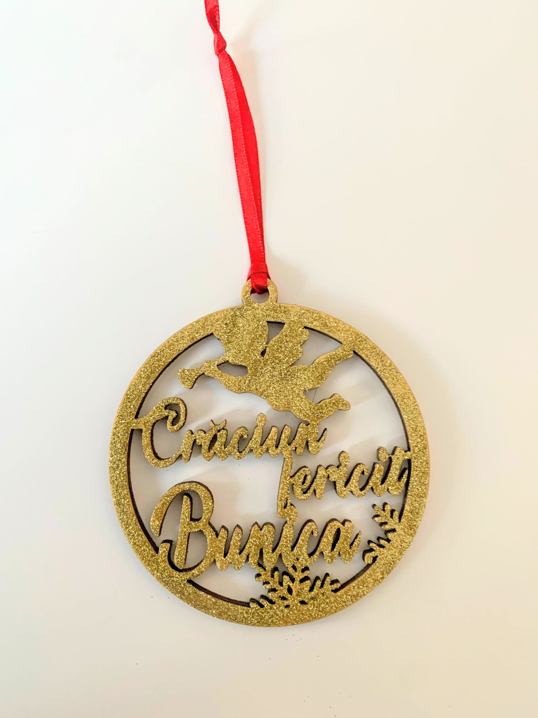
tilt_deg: -82.7
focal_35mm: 26
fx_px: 539
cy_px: 359
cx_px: 269
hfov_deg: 53.1
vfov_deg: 67.3
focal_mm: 4.25
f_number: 1.8
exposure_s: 1/60
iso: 250
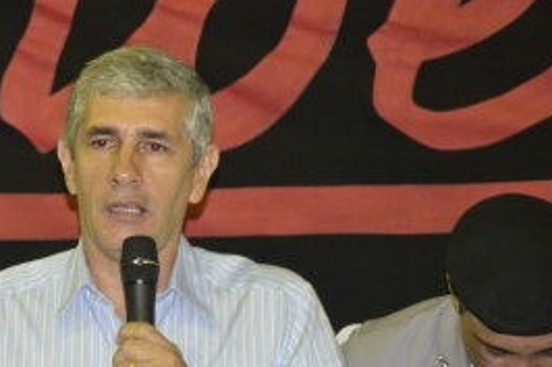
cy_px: 184
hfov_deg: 7.0
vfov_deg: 4.6
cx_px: 89
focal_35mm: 296
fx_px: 4535
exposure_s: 1/60
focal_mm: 105
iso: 3200
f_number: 5.6
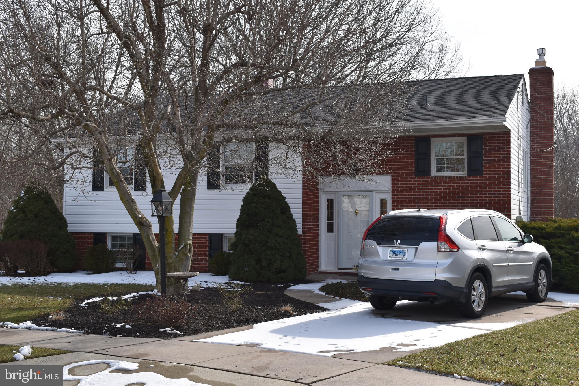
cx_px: 290
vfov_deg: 28.1
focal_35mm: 48
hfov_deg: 41.1
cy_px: 193
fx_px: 772
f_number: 9
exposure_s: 1/320
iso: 100
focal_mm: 32
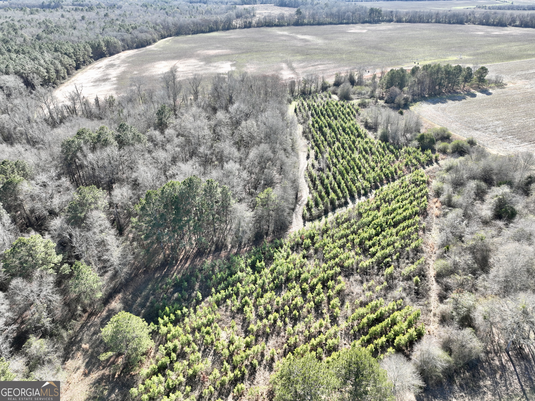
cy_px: 200
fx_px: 371
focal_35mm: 24
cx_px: 268
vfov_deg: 56.8
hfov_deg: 71.6
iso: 110
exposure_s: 1/320
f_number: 2.8
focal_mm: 12.29
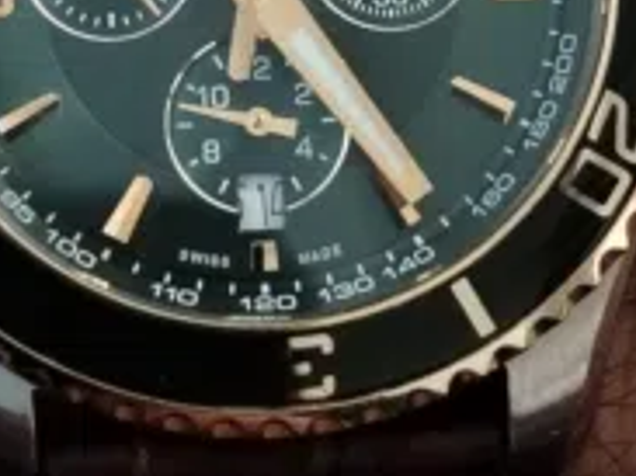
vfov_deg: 14.1
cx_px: 278
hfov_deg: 18.7
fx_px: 1928
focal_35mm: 105
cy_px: 153
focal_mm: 5.25
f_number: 1.75
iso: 3663
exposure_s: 1/25
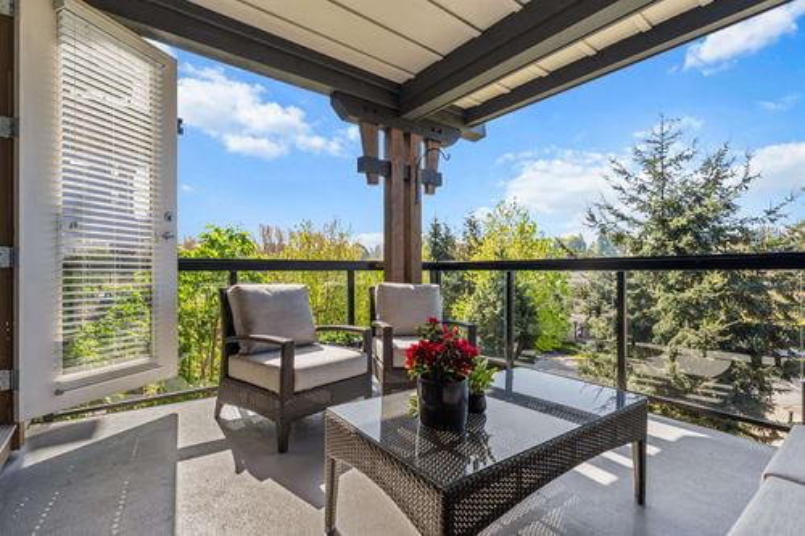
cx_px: 402
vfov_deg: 73.7
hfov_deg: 96.8
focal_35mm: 16
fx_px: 358
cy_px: 268
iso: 80
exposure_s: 1/30
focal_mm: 16
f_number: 9
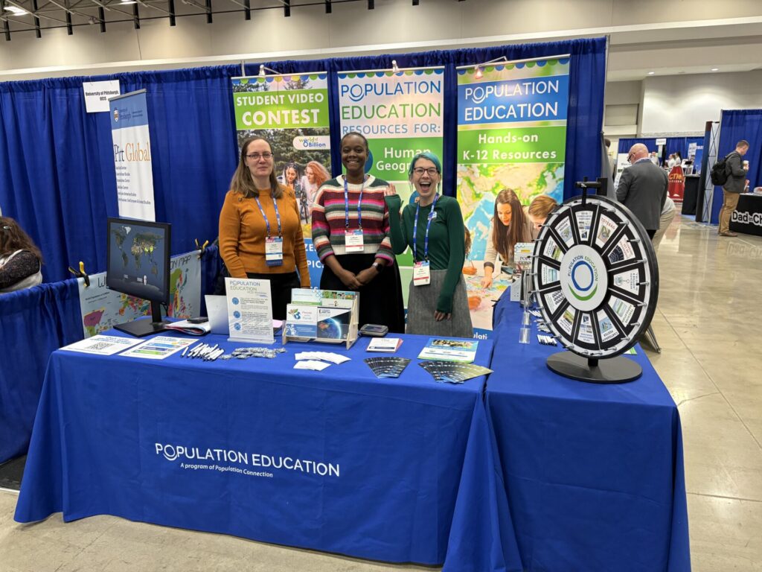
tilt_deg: -12.1
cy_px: 286
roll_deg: +1.6
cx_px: 381
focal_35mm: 26
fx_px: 572
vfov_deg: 53.1
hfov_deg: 67.3
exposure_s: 1/60
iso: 250
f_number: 1.6
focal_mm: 5.96
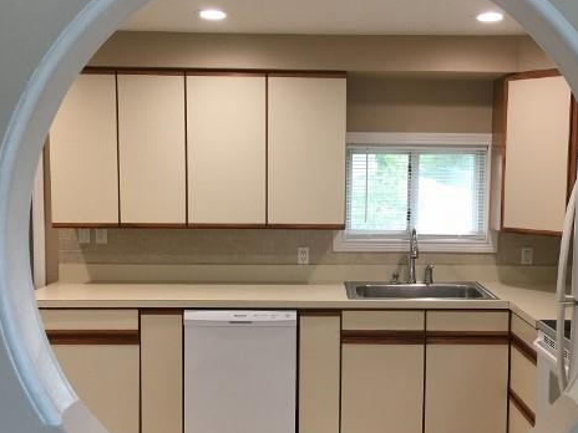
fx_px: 668
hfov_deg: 46.6
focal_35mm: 40
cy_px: 220
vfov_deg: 36.0
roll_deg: -0.5
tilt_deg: -1.7
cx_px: 336
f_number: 2.2
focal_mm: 4.15
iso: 40
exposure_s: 1/30
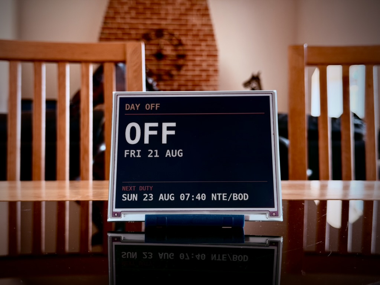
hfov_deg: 39.7
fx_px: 527
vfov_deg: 30.3
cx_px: 190
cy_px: 142
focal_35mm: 48
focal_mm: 6.76
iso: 200
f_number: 1.78
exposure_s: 1/60
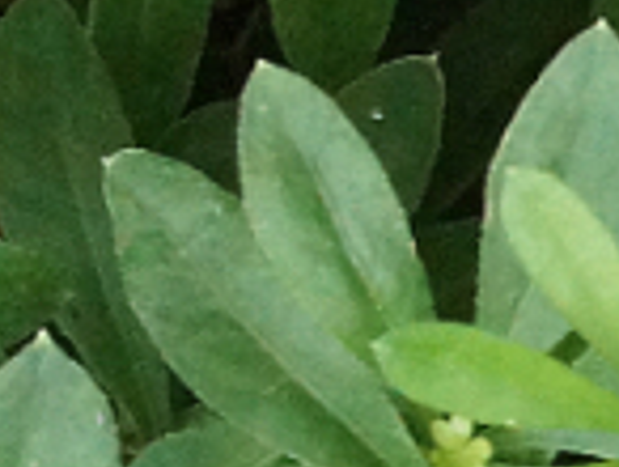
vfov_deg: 1.3
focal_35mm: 1184
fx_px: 21207
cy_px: -505
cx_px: -1416
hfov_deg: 1.7
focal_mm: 100
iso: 3200
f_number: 10
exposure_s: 1/125
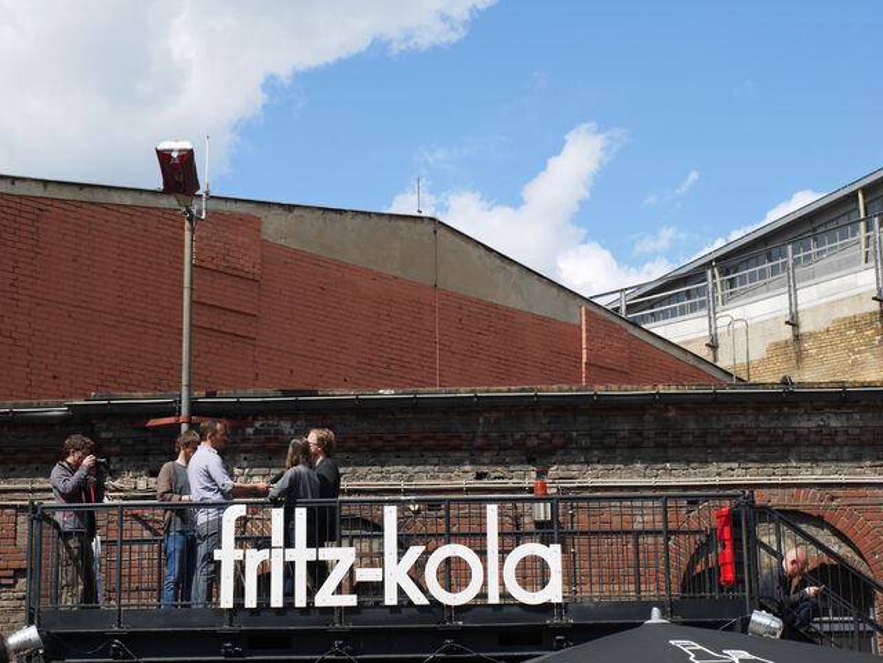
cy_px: 332
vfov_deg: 19.9
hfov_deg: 26.3
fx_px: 1889
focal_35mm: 74
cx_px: 442
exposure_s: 1/320
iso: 200
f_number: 10
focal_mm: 37
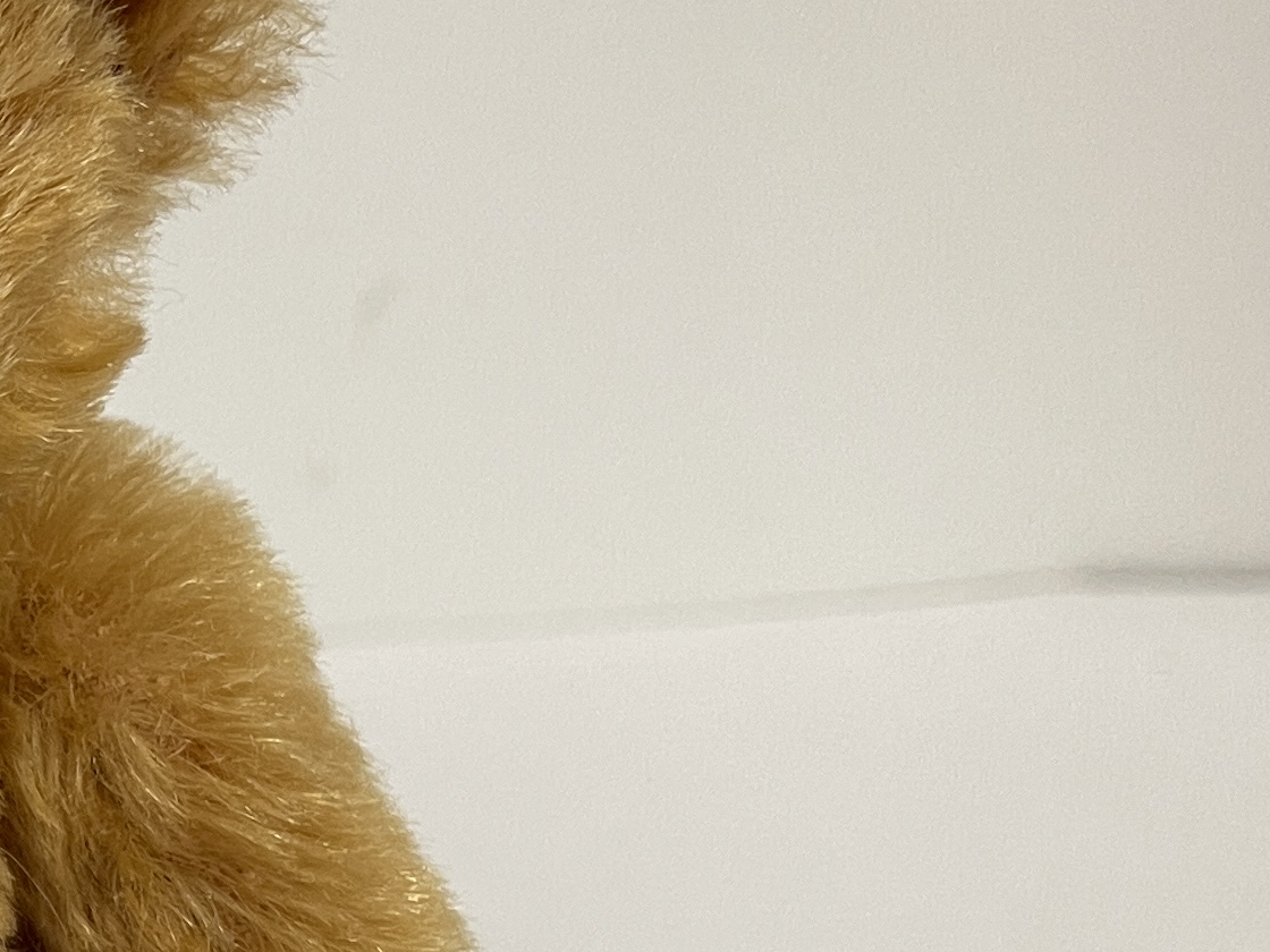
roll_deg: +1.3
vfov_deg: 16.2
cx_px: -616
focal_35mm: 90
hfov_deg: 19.2
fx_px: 3302
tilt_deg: -13.3
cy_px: 856
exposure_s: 1/50
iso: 100
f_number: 1.6
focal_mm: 5.1
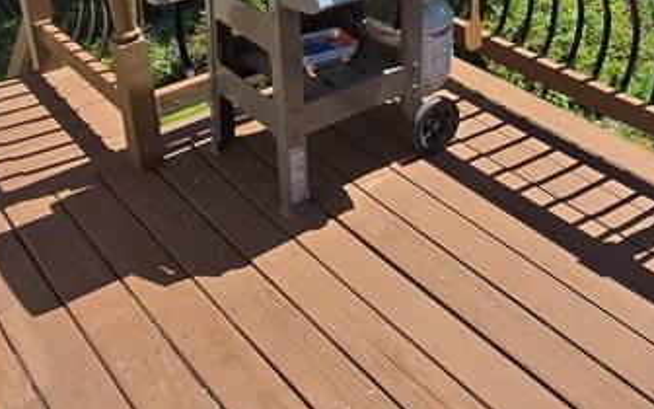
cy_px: -4
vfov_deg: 28.6
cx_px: 444
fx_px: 749
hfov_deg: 46.3
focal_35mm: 42
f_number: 2.2
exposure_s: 1/1742
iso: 50
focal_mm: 2.2
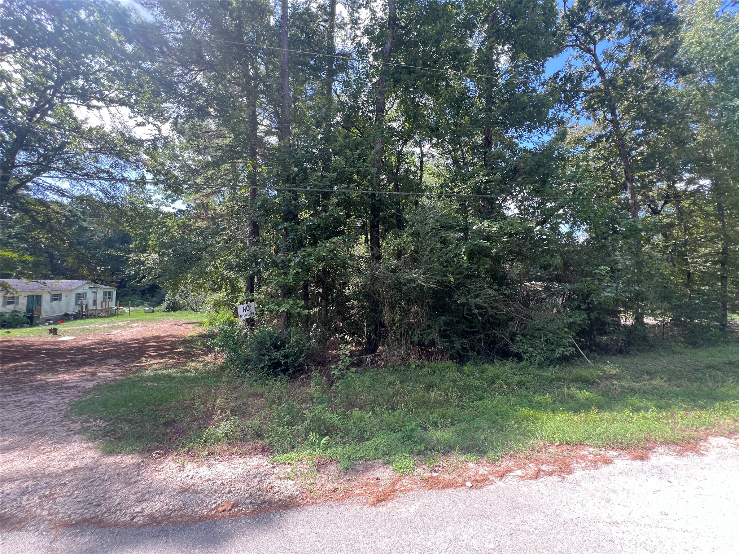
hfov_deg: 106.2
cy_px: 277
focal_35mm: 13
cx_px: 370
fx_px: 278
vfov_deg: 89.9
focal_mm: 1.57
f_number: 1.8
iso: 32
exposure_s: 1/118
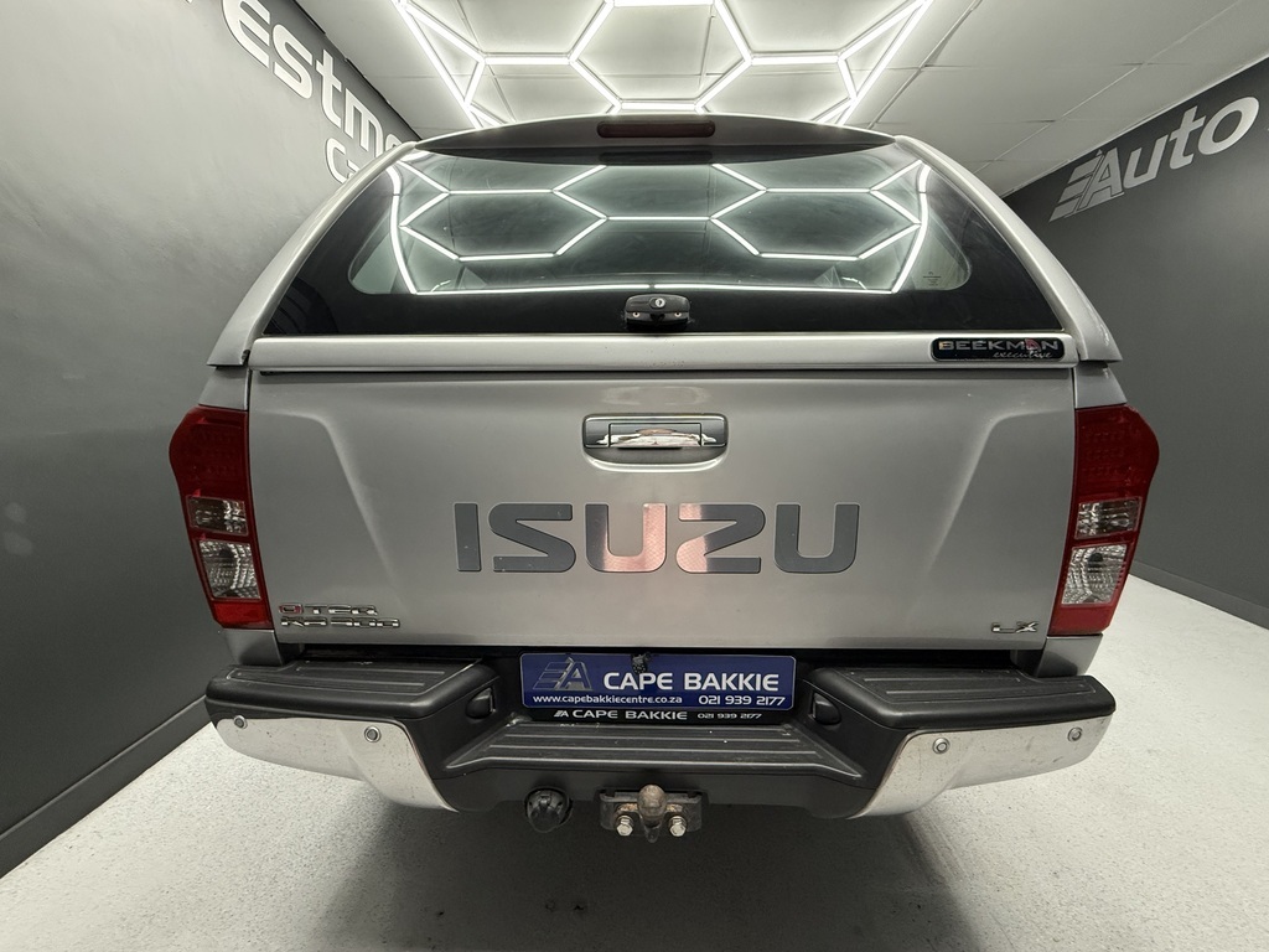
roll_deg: -0.1
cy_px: 476
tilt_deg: -9.2
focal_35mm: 14
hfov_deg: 102.1
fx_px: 513
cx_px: 634
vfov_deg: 85.7
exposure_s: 1/100
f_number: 2.2
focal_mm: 2.22
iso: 400
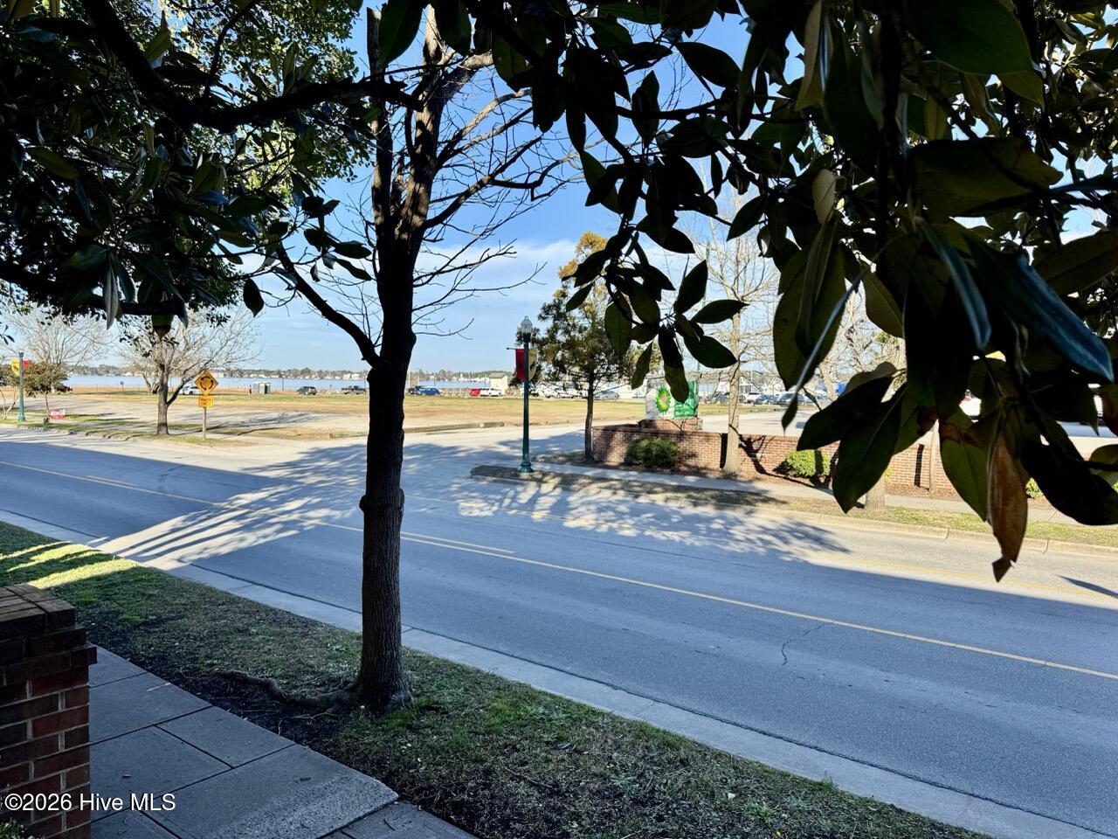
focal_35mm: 24
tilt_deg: -3.7
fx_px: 775
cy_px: 420
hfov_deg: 71.6
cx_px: 559
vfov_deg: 56.8
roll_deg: -0.9
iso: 80
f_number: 1.78
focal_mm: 6.76
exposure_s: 1/2415
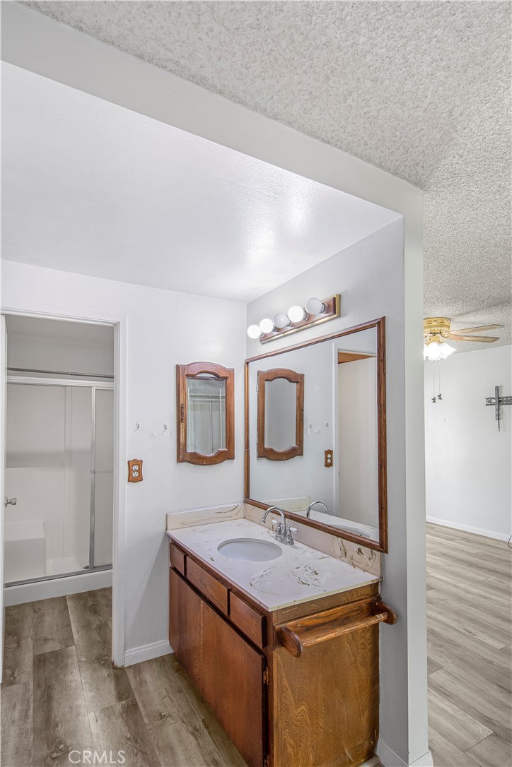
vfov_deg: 96.7
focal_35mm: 16
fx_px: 341
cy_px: 384
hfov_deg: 73.7
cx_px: 256
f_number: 8
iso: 400
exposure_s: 1/8
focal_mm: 11
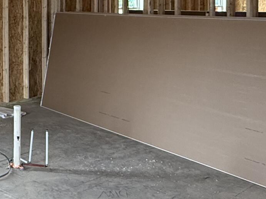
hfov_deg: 29.1
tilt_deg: -1.0
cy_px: 8
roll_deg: +0.1
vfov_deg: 23.2
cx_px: -14
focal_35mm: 61
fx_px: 468
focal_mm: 2.22
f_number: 2.2
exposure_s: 1/99
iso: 200
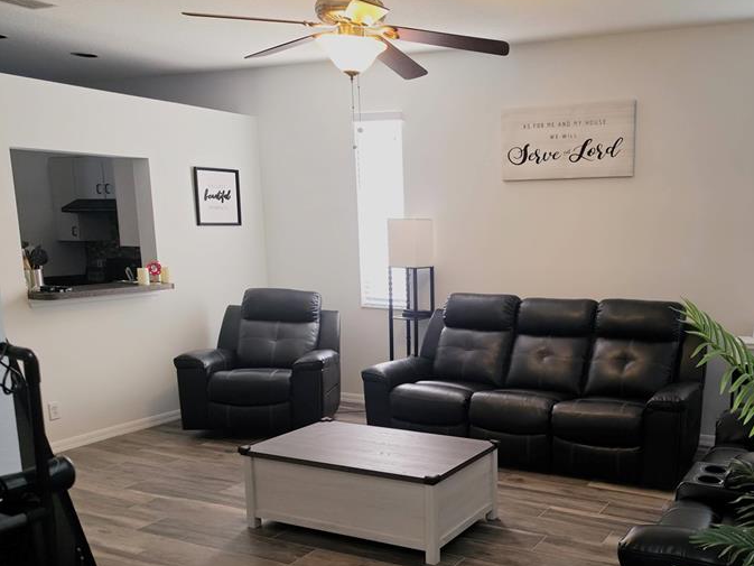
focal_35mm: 35
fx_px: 763
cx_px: 519
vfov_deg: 40.2
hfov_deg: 51.4
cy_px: 382
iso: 125
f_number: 1.4
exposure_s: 1/120
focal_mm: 6.5
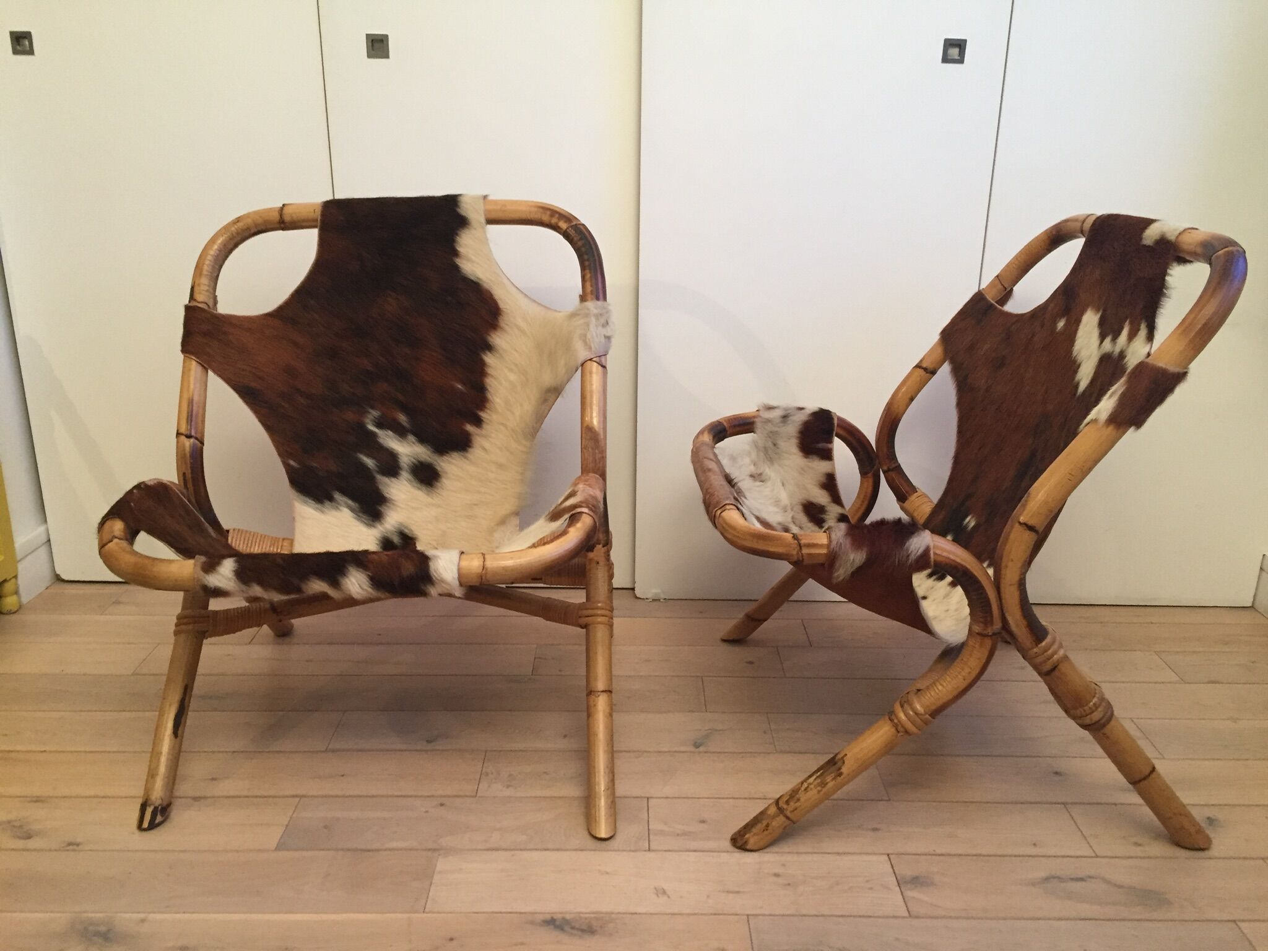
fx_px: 1062
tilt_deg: -19.5
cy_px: 476
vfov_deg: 48.2
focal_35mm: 29
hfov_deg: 61.7
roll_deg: -0.9
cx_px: 634
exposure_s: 1/33
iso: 200
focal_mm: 4.15
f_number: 2.2
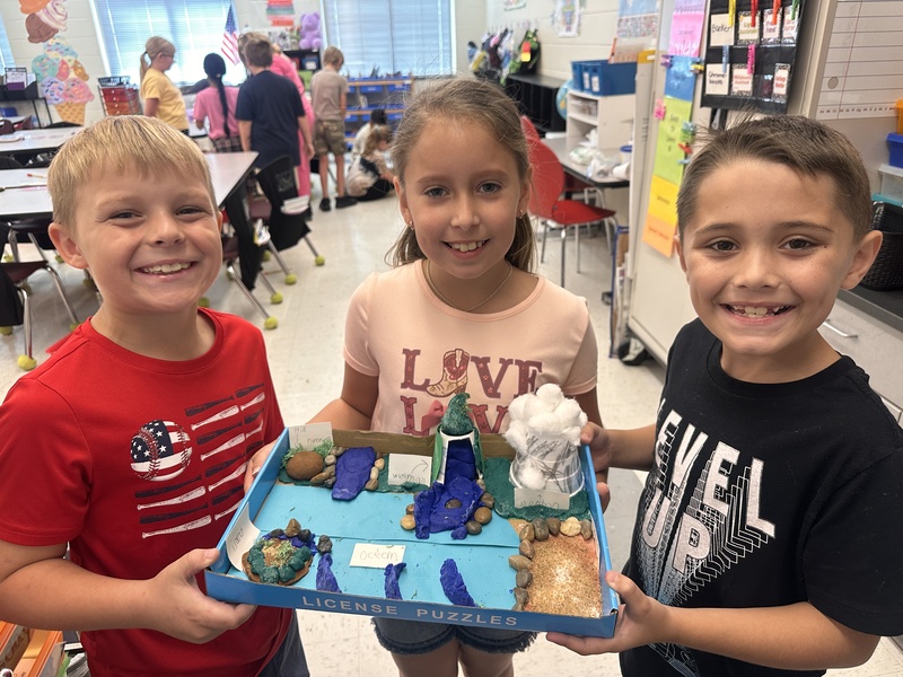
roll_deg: +1.4
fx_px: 626
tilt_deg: -25.3
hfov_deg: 71.6
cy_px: 338
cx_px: 452
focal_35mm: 24
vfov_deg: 56.8
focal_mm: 6.86
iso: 200
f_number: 1.78
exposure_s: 1/50
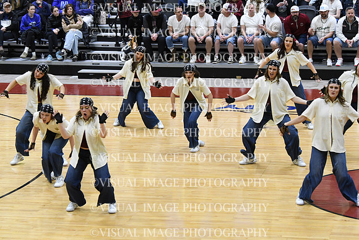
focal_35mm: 135
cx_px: 180
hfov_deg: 15.2
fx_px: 1347
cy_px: 120
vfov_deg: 10.2
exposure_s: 1/250
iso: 3200
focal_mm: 90
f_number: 4
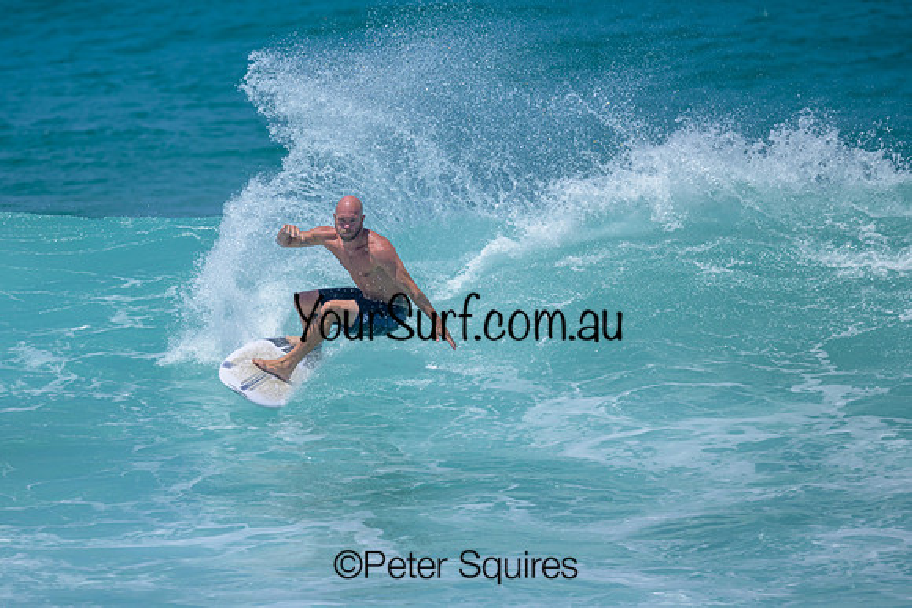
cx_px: 373
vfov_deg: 1.4
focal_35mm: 1004
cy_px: 240
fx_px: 25430
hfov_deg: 2.1
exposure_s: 1/3200
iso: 360
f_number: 6.3
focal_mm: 800
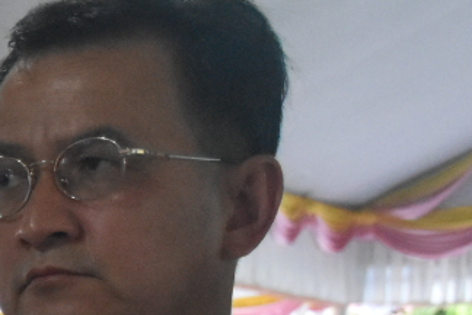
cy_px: 470
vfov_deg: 7.5
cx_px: -682
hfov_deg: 9.9
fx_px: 2360
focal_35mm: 180
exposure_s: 1/60
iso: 3200
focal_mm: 24
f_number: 3.8
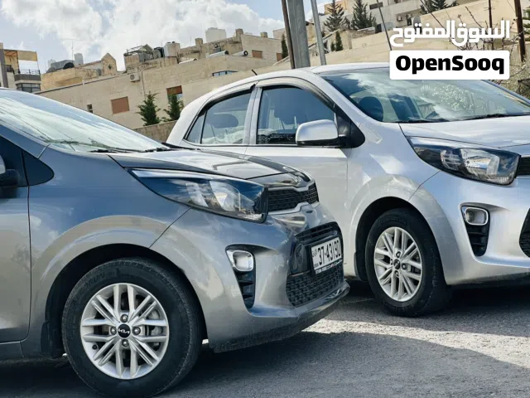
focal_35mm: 77
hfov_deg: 25.3
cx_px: 265
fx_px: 1179
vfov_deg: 19.1
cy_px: 199
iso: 32
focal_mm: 9
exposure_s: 1/911
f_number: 2.8
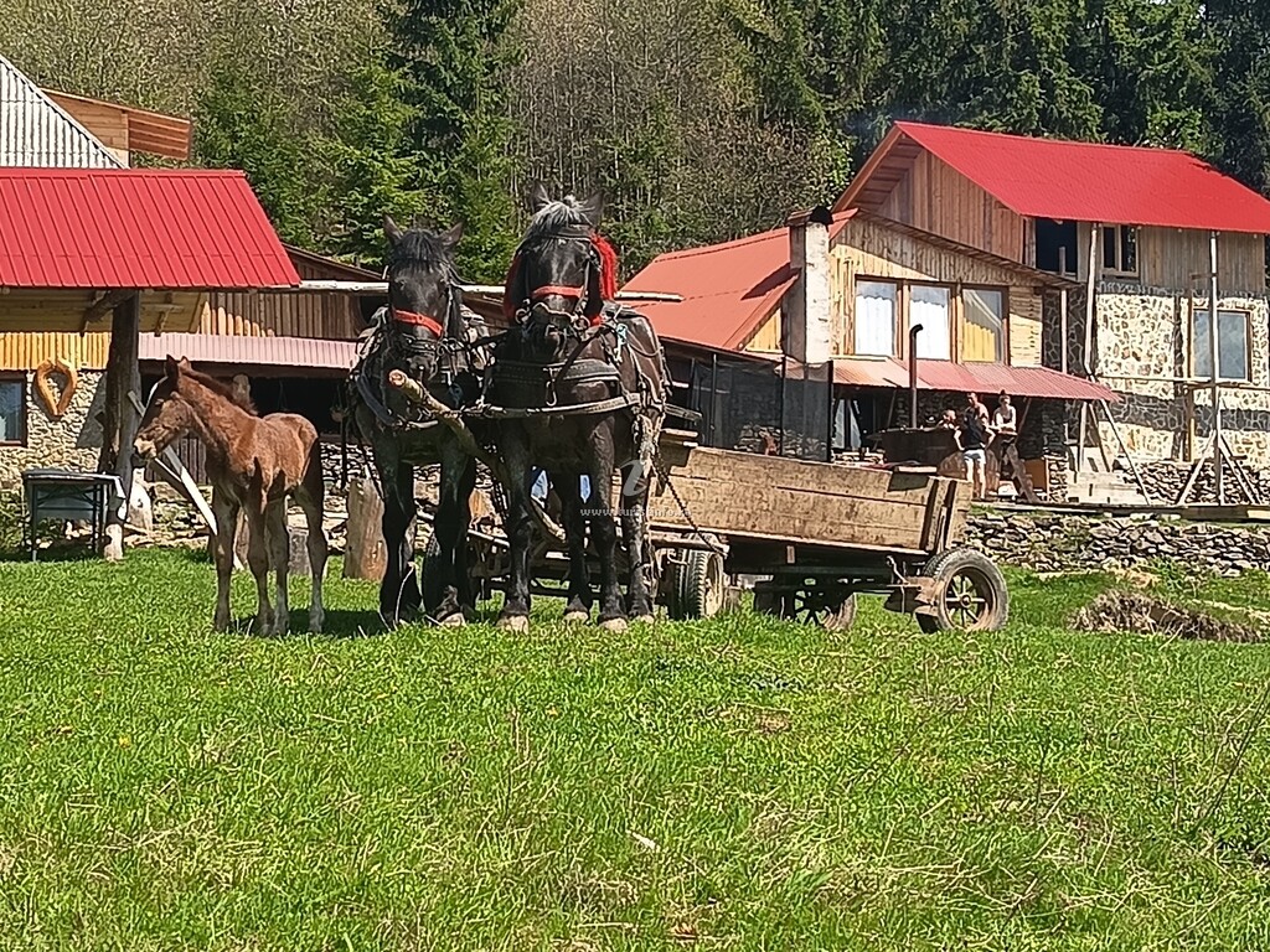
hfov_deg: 27.0
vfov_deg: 20.4
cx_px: 635
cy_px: 476
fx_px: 2642
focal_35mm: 72
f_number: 1.7
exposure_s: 1/391
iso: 51
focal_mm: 5.27
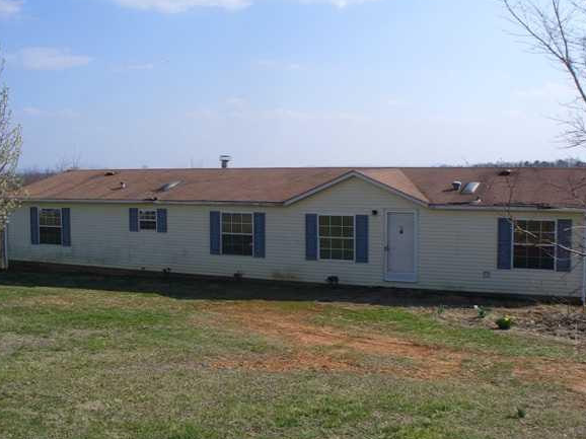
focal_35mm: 41
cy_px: 216
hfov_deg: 45.8
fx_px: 694
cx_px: 299
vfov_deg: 35.1
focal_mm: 6.1
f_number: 5.6
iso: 80
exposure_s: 1/400
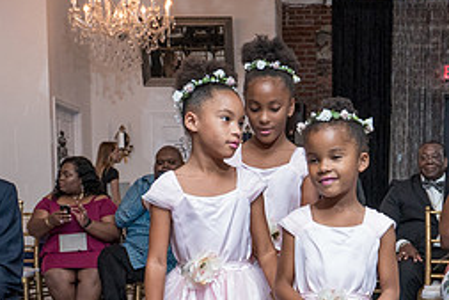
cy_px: 324
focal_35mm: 71
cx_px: 319
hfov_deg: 28.1
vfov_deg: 18.5
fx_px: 886
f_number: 4
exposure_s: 1/200
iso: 2000
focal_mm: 23
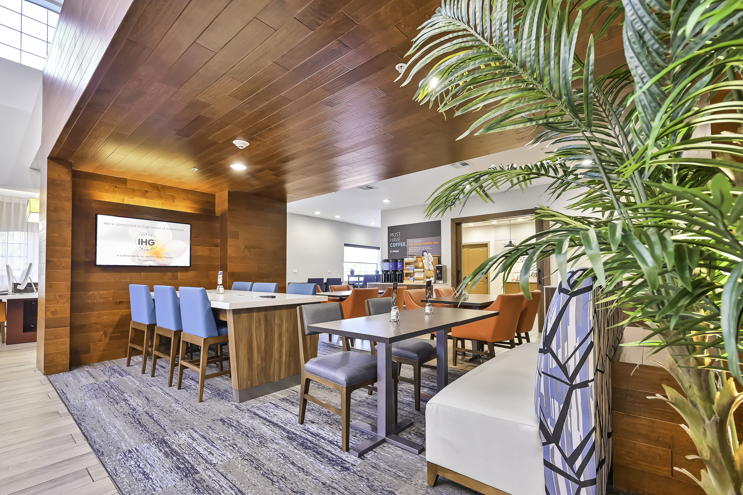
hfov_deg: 100.4
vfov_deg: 77.4
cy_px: 246
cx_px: 370
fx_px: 310
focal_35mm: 15
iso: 400
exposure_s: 1/5
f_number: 8
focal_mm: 14
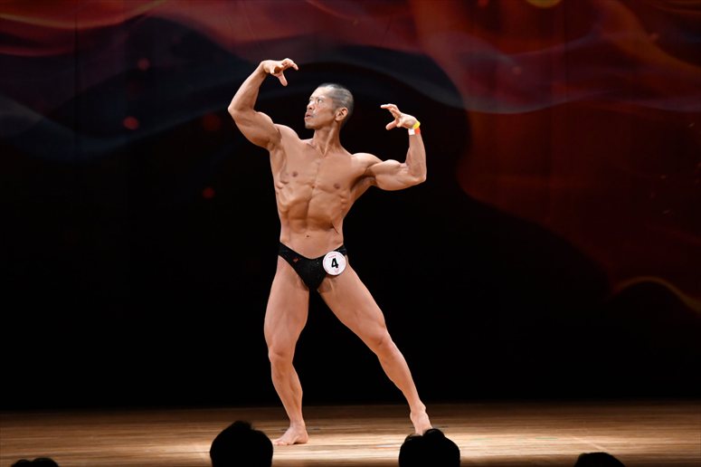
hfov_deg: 8.6
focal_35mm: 240
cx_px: 350
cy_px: 234
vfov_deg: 5.7
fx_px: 4671
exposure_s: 1/400
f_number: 5.6
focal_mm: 160
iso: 3200
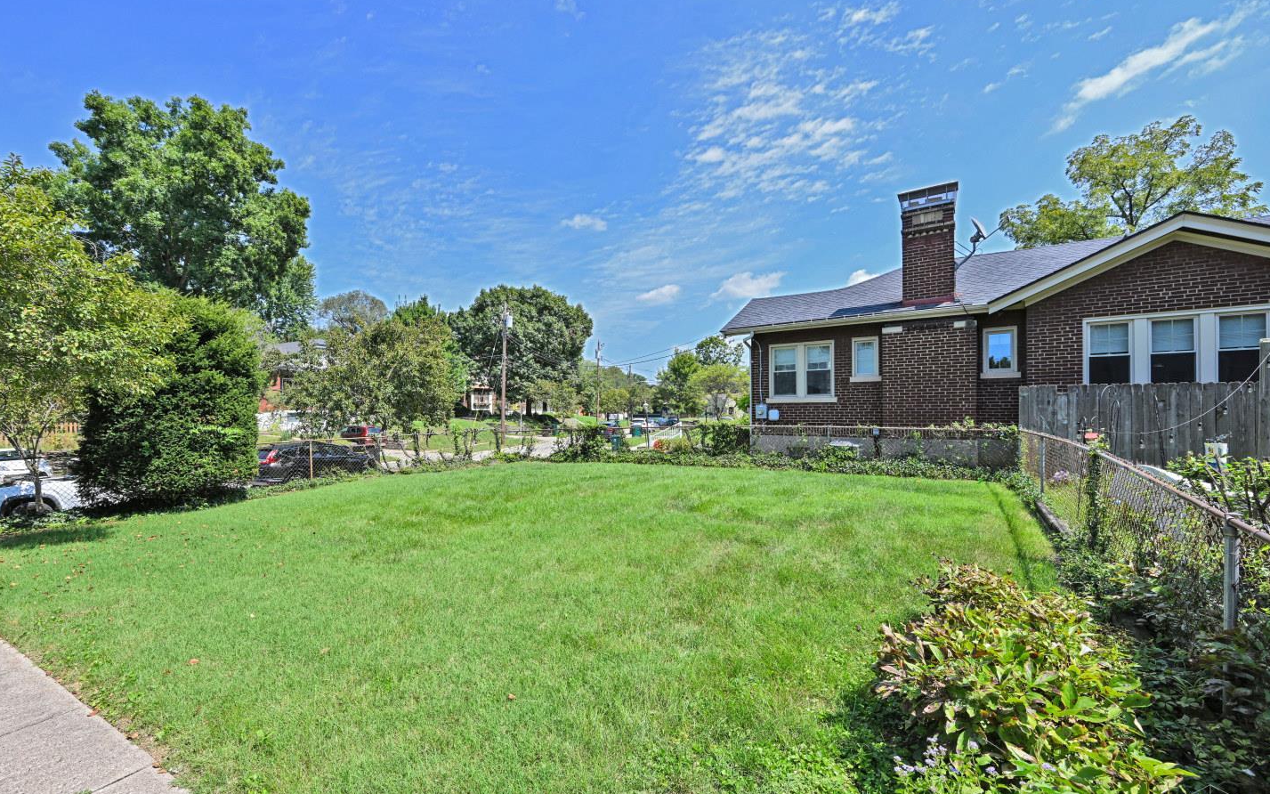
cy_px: 410
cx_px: 606
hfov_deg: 101.4
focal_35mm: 15
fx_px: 519
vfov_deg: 74.8
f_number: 6.3
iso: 100
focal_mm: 14
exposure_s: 1/320
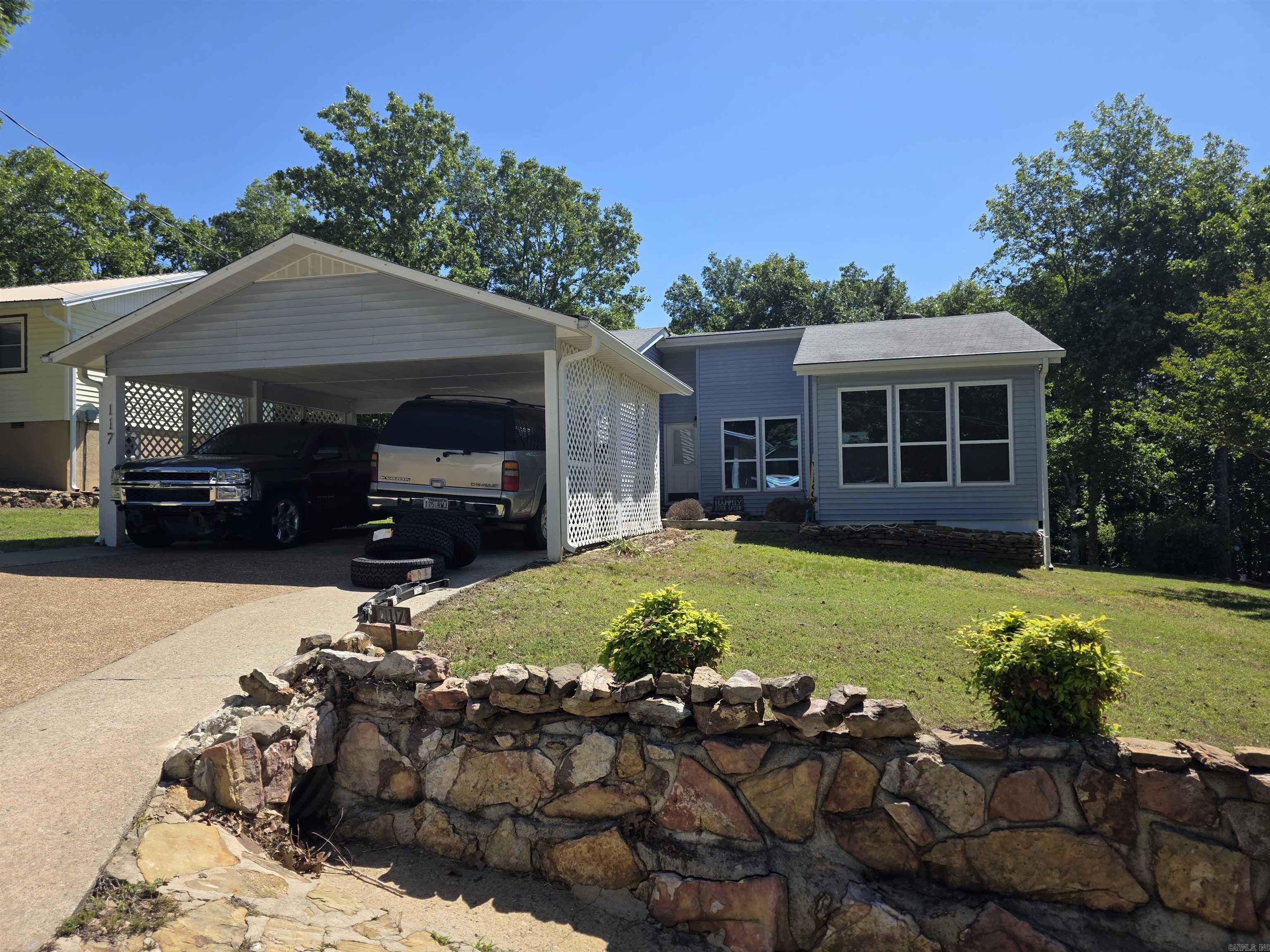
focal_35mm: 23
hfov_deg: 73.9
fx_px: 844
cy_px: 476
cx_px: 635
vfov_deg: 58.9
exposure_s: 1/4539
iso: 80
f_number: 1.7
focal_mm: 6.3
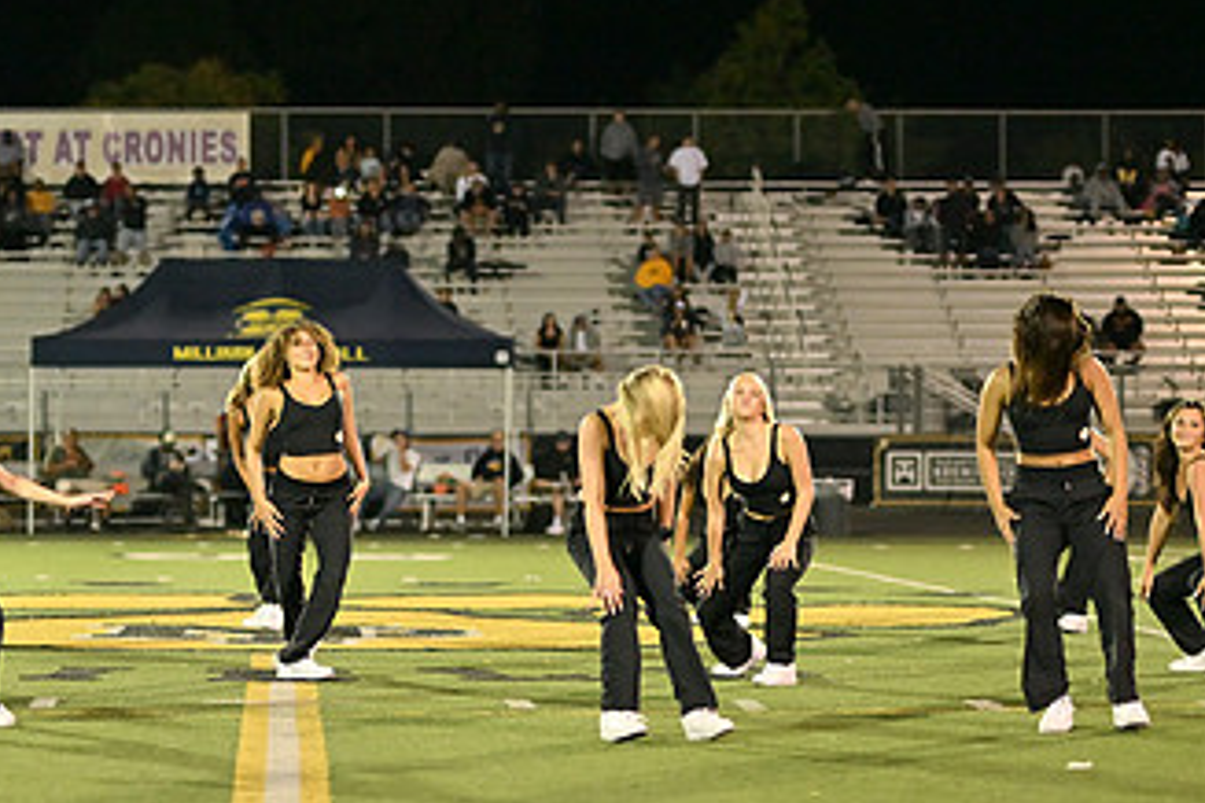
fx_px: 4451
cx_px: 254
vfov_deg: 10.3
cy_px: 460
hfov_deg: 15.3
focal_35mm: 133
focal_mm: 50
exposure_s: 1/500
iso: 450
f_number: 1.2
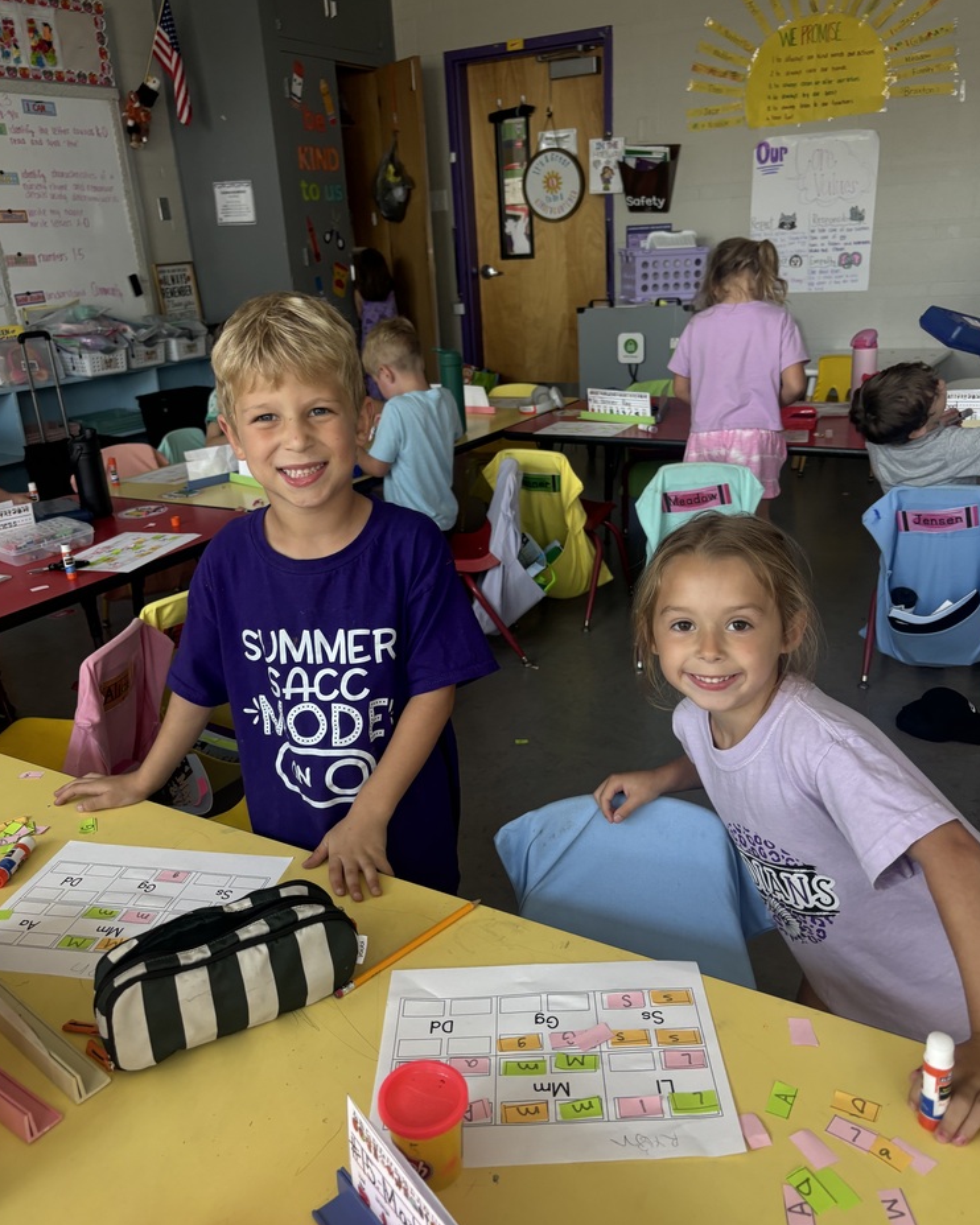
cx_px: 489
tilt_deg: -20.8
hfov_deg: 51.5
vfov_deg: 62.2
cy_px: 639
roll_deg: +2.8
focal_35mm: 28
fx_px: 1015
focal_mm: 5.96
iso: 100
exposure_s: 1/120
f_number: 1.6
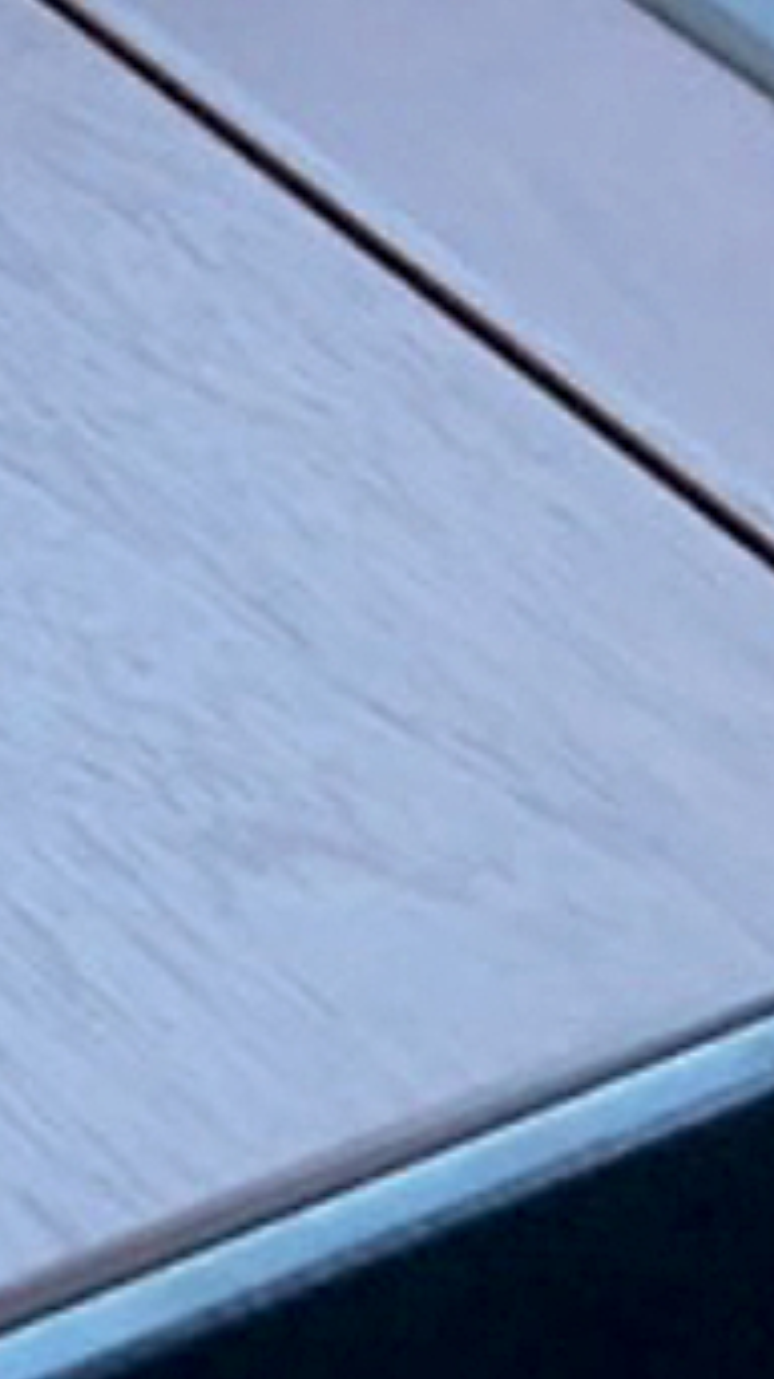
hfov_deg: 6.7
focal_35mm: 153
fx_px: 5591
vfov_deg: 13.8
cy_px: -60
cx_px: -1959
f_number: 1.8
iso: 64
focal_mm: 3
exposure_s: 1/60
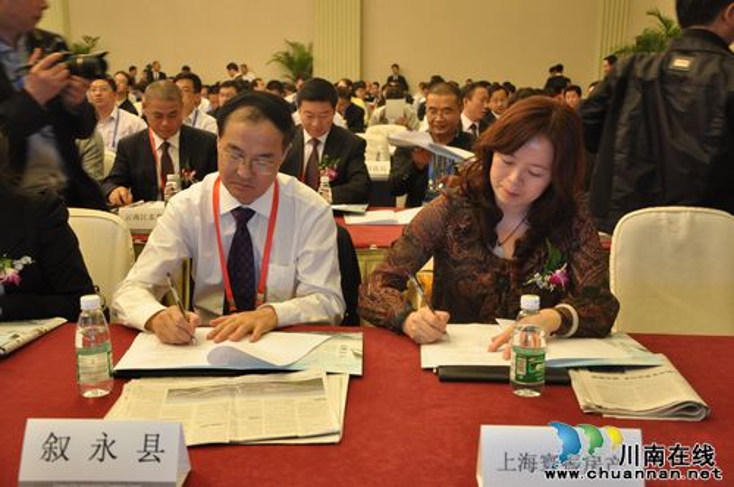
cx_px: 367
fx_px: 794
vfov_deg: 34.1
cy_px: 244
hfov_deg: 49.6
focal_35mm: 39
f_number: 4
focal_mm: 26
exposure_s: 1/25
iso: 1600
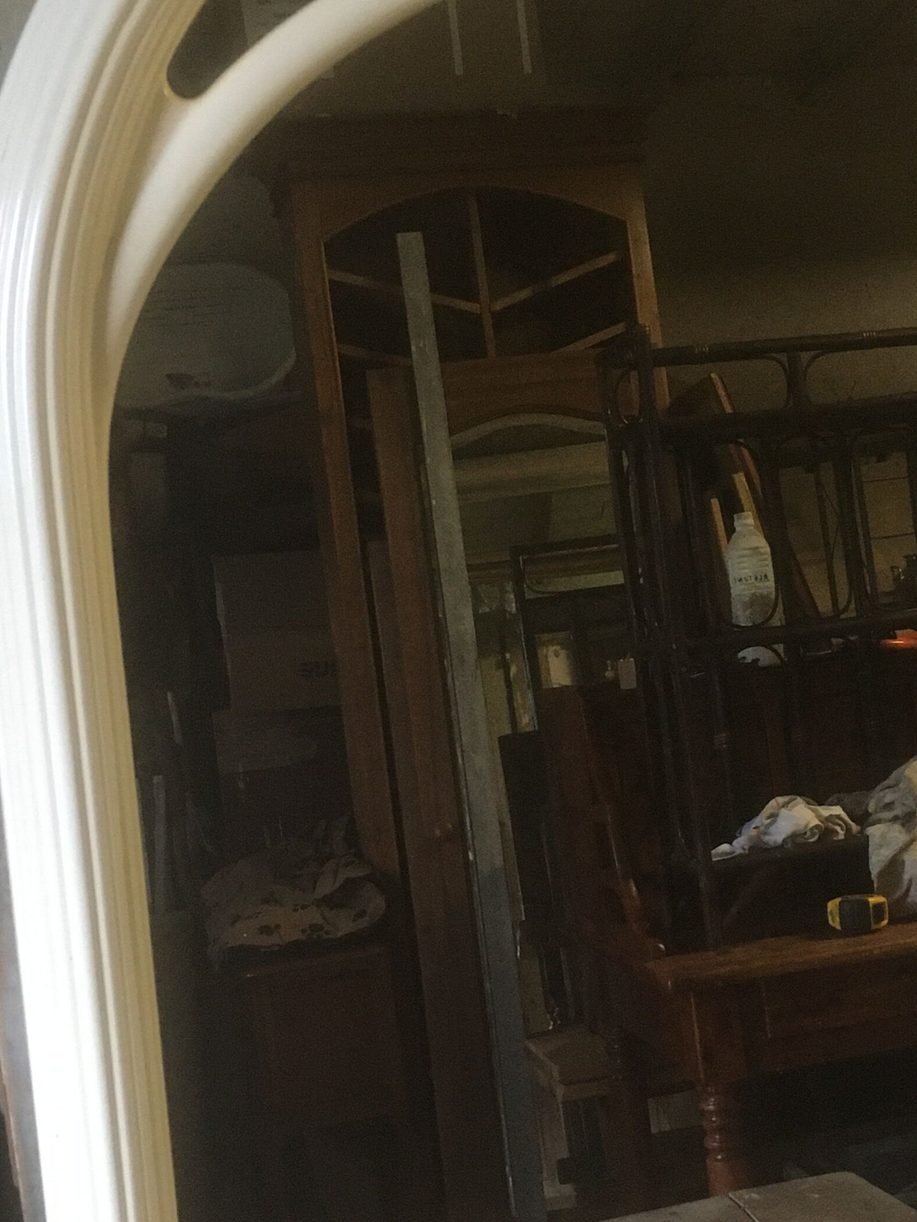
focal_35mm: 56
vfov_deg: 34.3
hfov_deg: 25.9
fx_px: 1978
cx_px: 659
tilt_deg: -21.1
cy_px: 651
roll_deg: +1.2
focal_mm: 4.15
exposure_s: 1/25
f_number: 2.2
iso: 200
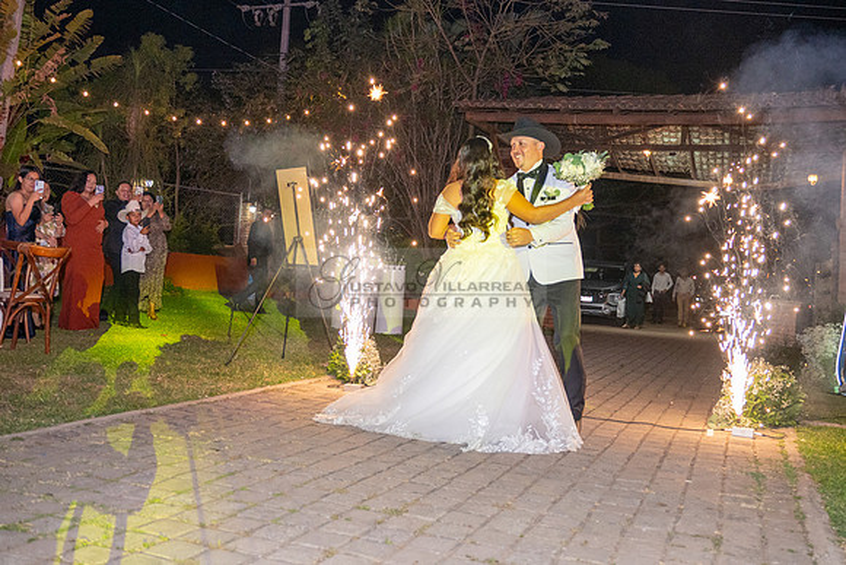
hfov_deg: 52.3
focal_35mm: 37
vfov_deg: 36.3
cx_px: 462
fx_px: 861
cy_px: 248
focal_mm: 28
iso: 2000
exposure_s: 1/160
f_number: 4
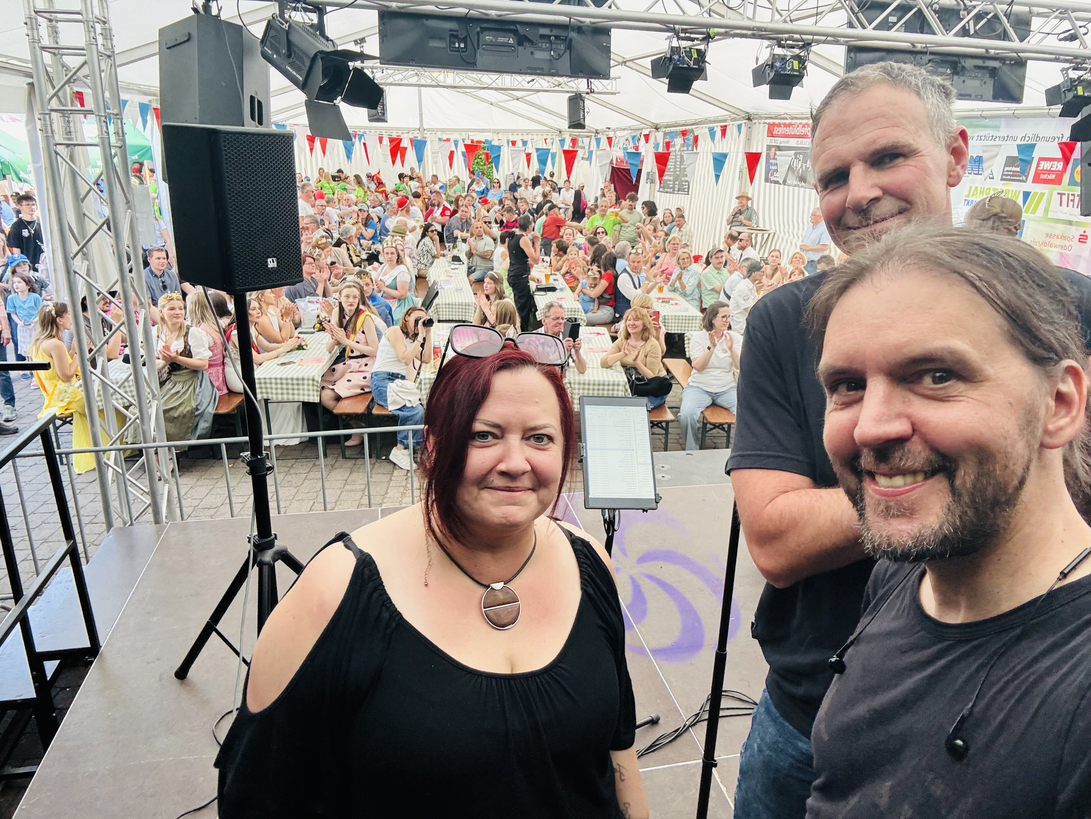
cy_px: 410
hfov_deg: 73.9
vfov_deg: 58.9
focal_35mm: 23
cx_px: 546
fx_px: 725
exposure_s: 1/60
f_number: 1.9
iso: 100
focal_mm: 2.69
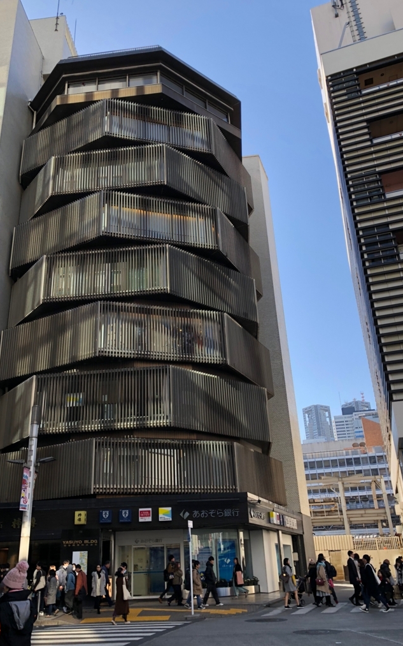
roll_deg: +2.7
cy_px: 326
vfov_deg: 62.9
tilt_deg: +25.7
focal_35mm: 30
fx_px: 527
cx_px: 175
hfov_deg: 41.7
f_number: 1.8
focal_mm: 4
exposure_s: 1/783
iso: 20
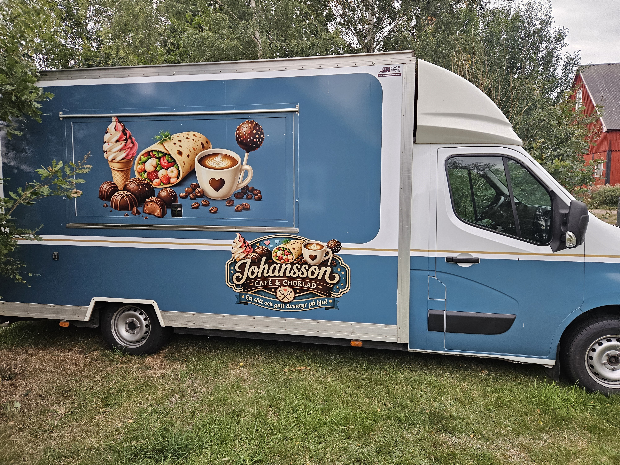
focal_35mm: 23
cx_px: 310
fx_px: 412
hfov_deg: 73.9
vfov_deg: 58.9
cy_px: 232
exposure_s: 1/359
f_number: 1.8
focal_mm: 5.4
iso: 400
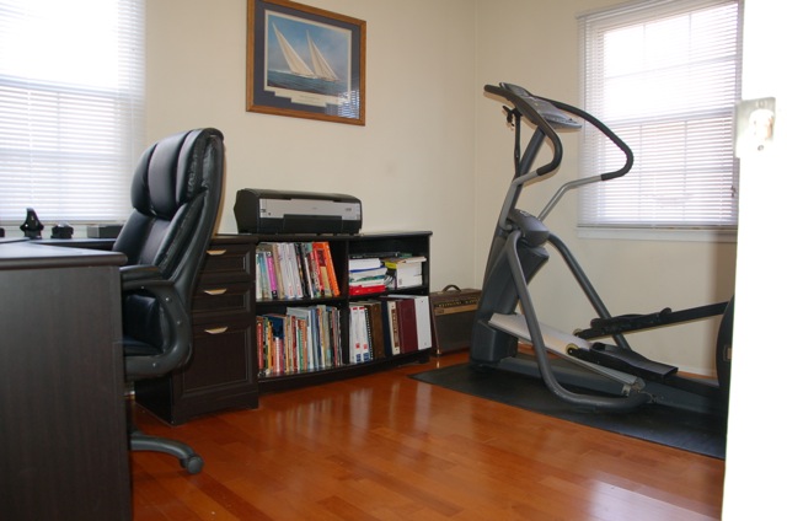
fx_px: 589
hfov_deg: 67.5
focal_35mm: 27
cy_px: 260
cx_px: 394
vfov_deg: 47.7
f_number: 3.8
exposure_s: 1/60
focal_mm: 18
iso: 400
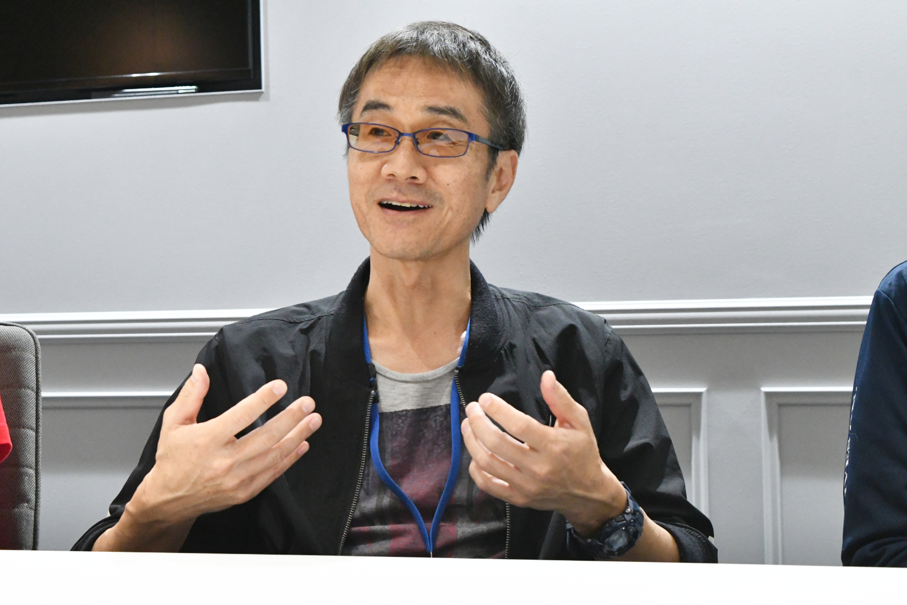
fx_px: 1700
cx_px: 454
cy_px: 302
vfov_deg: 20.2
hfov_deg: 29.9
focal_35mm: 68
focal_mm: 45
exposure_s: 1/125
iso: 8000
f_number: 8
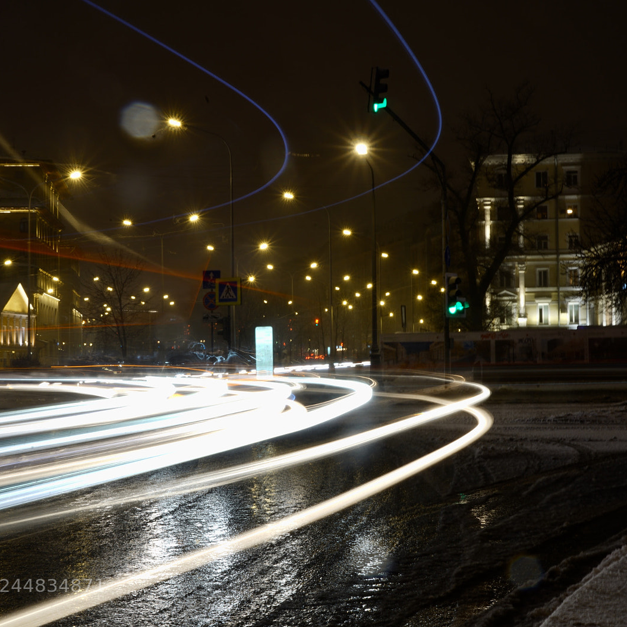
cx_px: 269
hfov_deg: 29.5
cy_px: 316
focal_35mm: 58
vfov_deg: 29.6
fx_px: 1189
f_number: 29
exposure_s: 20
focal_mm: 45
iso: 50
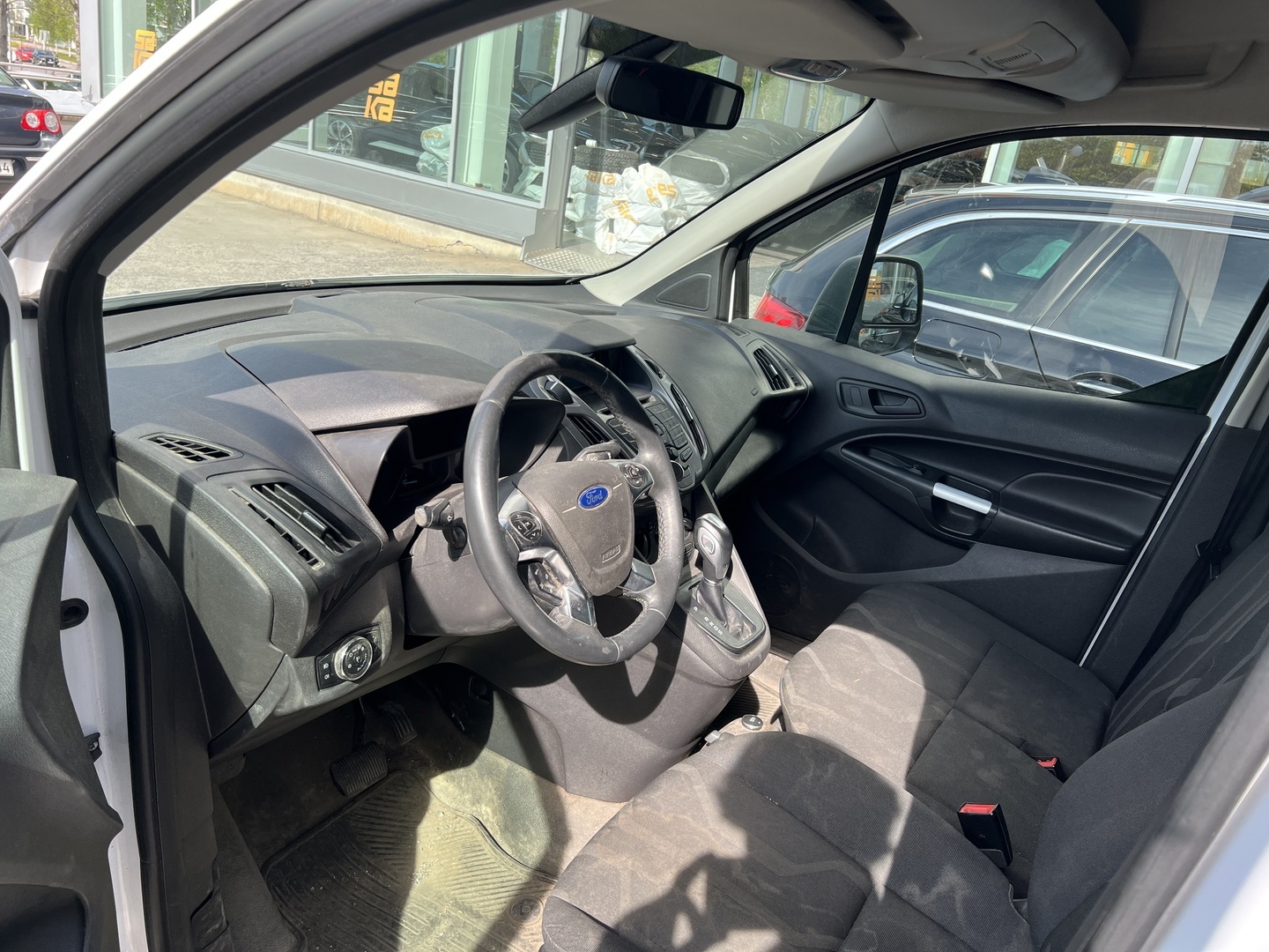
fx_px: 953
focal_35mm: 26
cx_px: 634
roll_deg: -8.5
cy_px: 476
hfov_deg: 67.3
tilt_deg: -20.5
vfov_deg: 53.1
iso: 50
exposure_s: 1/628
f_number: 1.5
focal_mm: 5.7
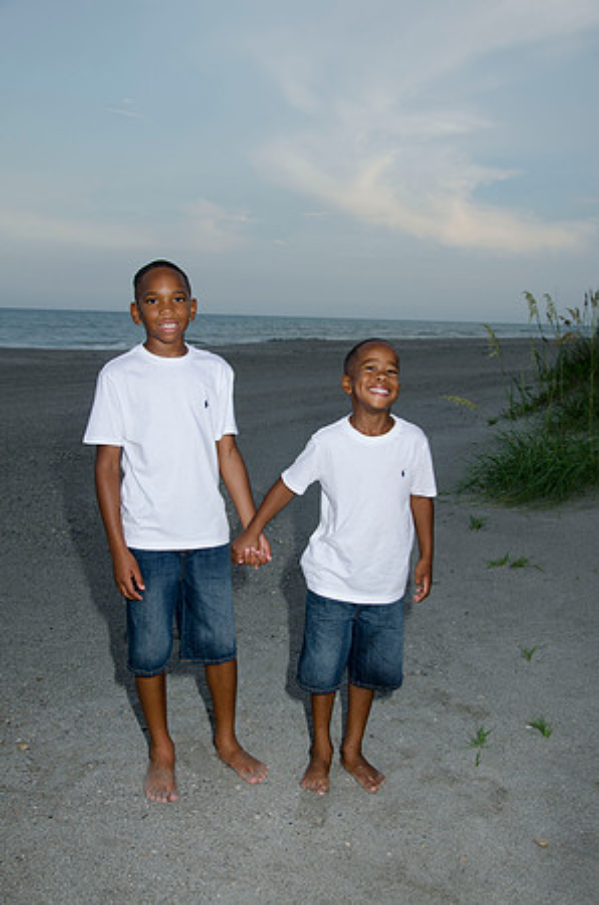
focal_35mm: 39
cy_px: 452
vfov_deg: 49.6
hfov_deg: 34.1
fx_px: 978
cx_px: 300
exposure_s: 1/200
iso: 100
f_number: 5.6
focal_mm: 26
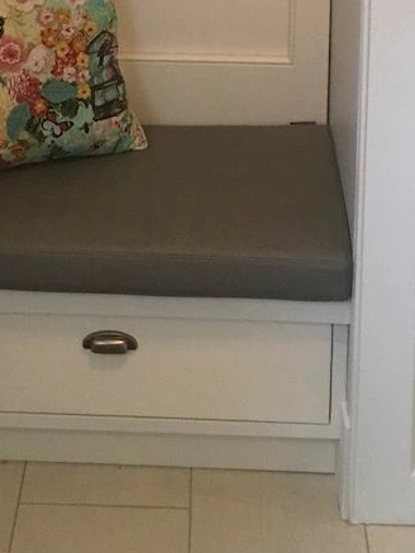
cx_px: 166
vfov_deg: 20.4
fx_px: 1358
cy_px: -221
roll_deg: +0.4
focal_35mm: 85
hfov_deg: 17.4
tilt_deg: -12.3
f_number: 2.2
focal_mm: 4.15
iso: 80
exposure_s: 1/15
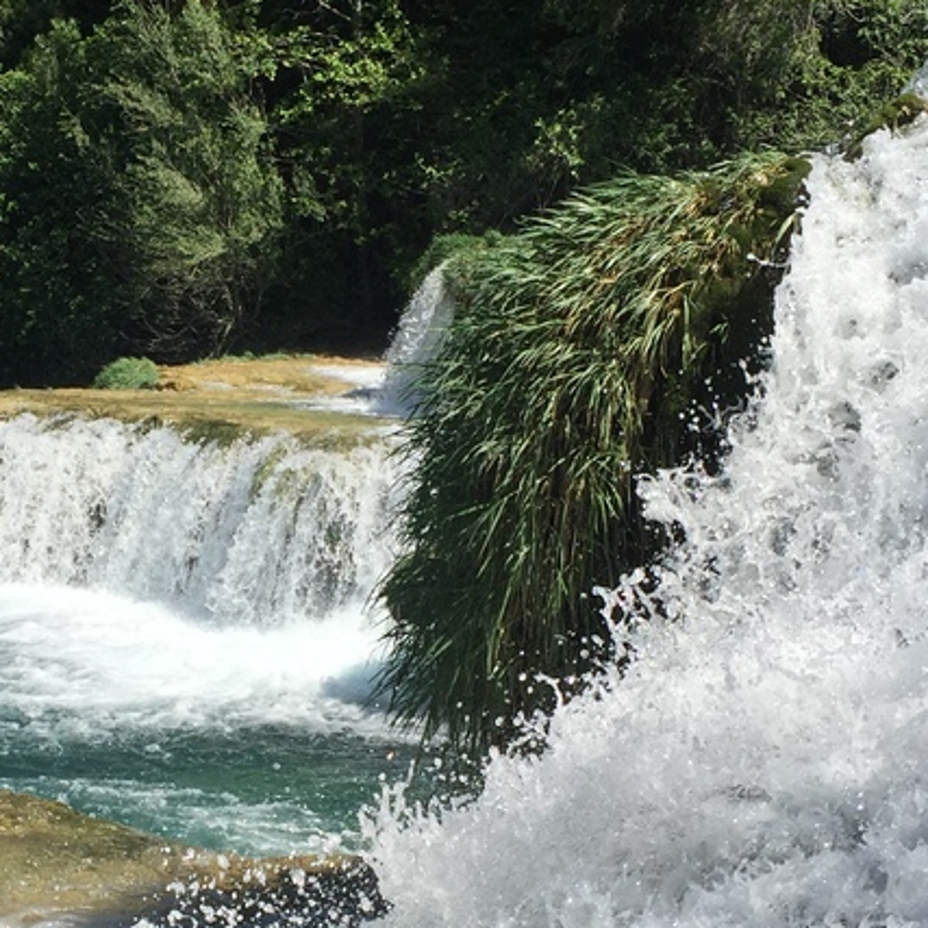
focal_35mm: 72
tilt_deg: -8.0
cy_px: 572
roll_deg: -2.5
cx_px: 265
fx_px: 2184
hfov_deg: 23.8
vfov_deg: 23.9
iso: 32
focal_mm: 4.15
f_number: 2.2
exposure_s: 1/2825
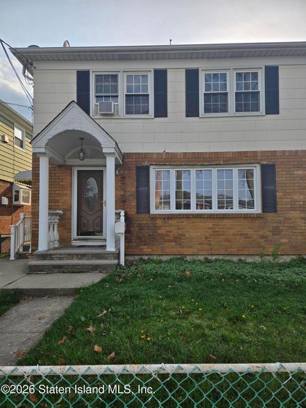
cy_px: 204
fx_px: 271
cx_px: 153
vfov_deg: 73.9
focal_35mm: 23
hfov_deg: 58.9
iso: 32
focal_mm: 5.4
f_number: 1.8
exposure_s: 1/2921
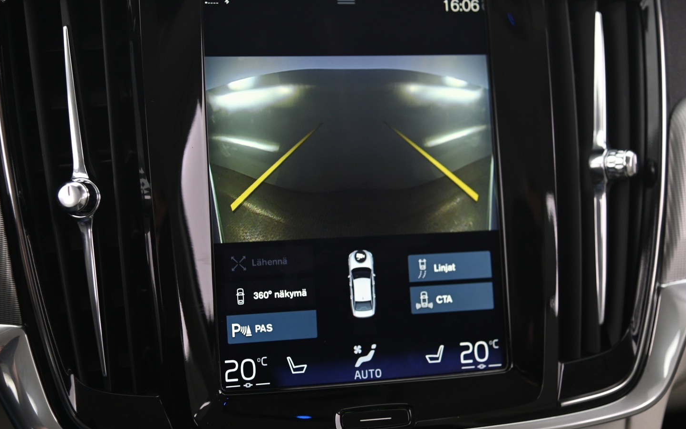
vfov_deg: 23.6
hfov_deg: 36.9
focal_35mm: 55
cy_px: 214
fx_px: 1028
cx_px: 348
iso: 2000
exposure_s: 1/15
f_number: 4
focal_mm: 48
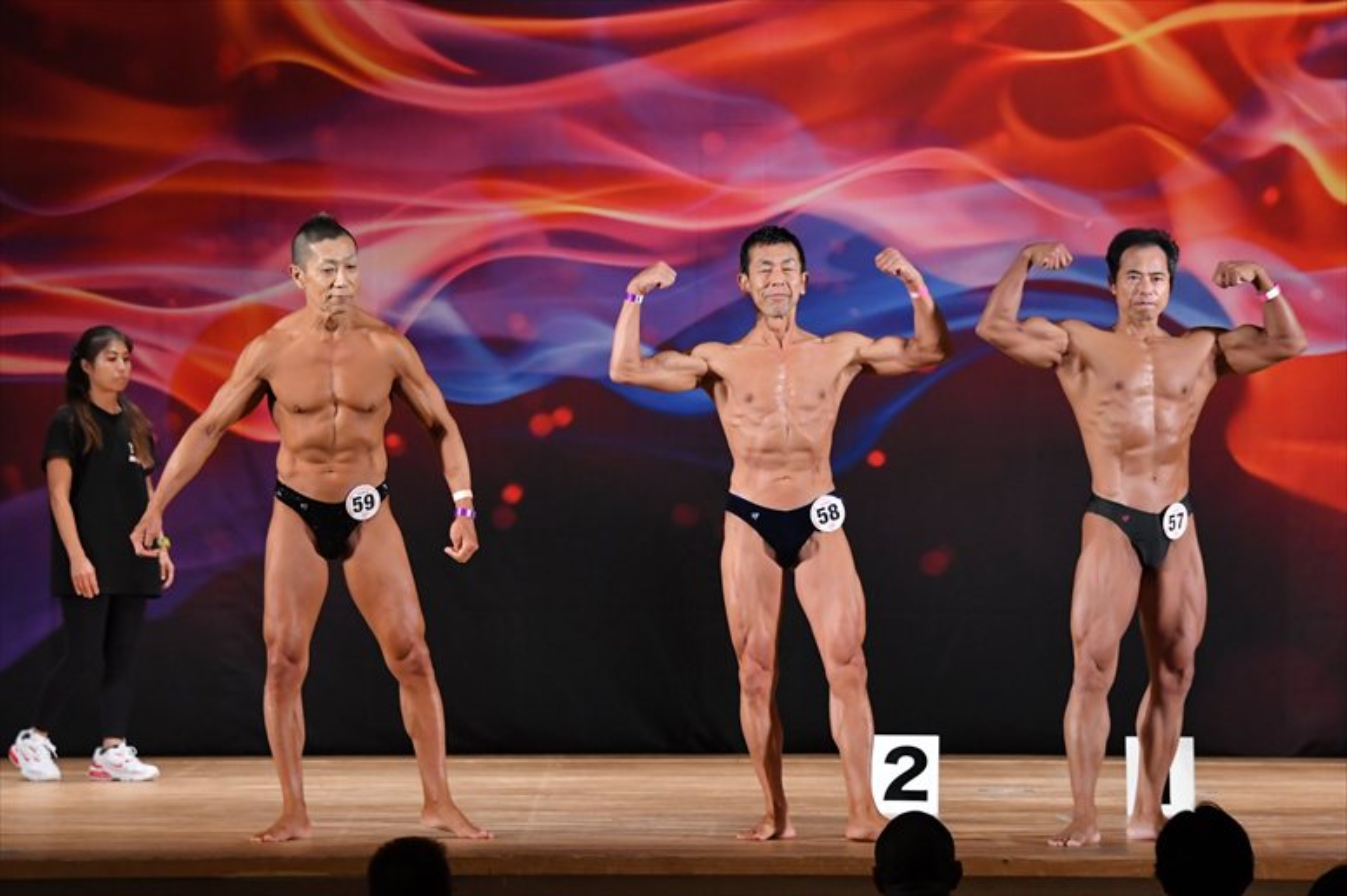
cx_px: 674
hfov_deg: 11.8
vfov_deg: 7.9
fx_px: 6507
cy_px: 448
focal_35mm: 174
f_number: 5.6
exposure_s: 1/400
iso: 3200
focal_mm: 116
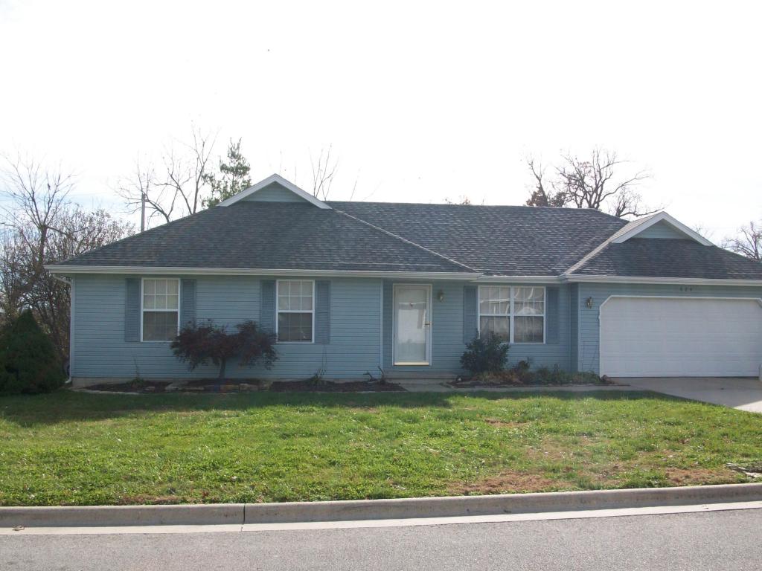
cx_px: 381
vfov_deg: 41.8
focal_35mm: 34
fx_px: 748
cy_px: 286
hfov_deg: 54.0
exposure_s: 1/277
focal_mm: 5.7
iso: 64
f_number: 5.5
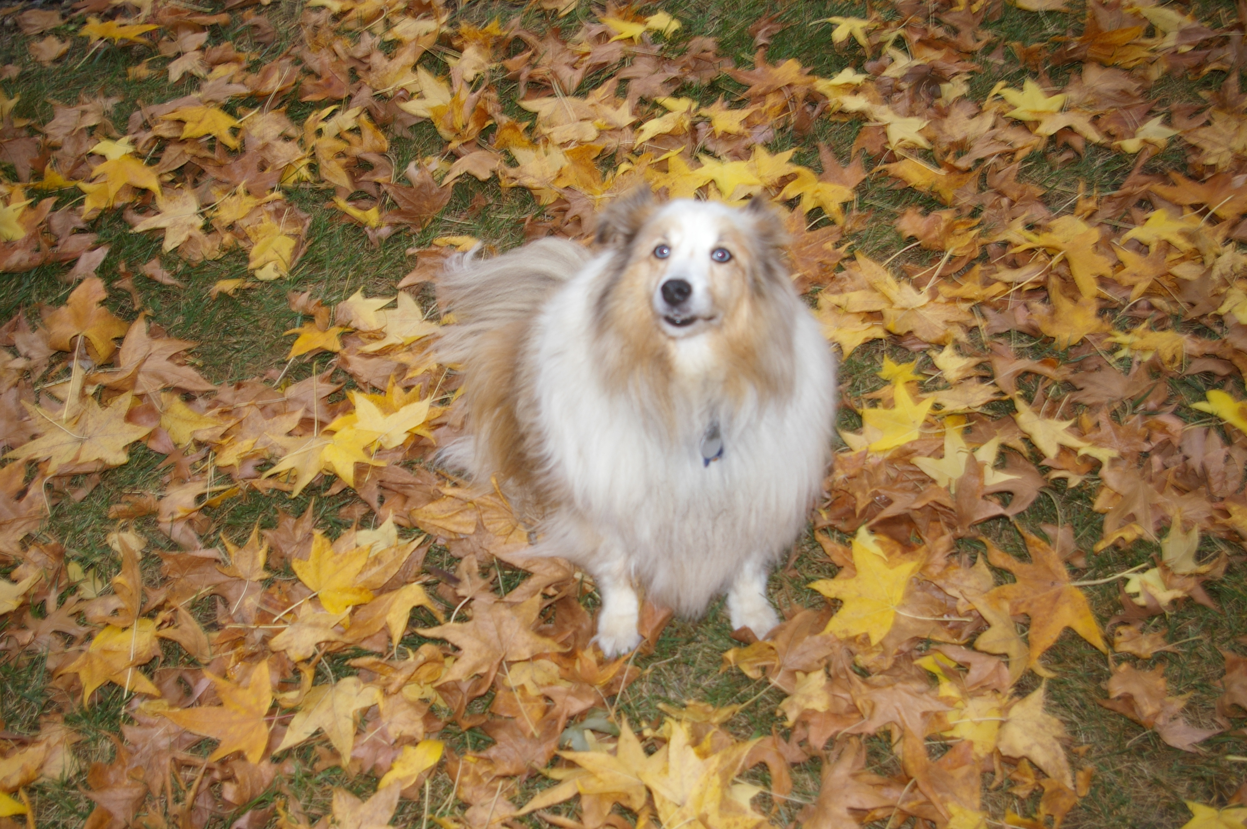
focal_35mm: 42
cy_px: 414
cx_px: 624
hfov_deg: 46.4
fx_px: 1454
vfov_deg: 31.8
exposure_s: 1/45
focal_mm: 28
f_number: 4
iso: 200
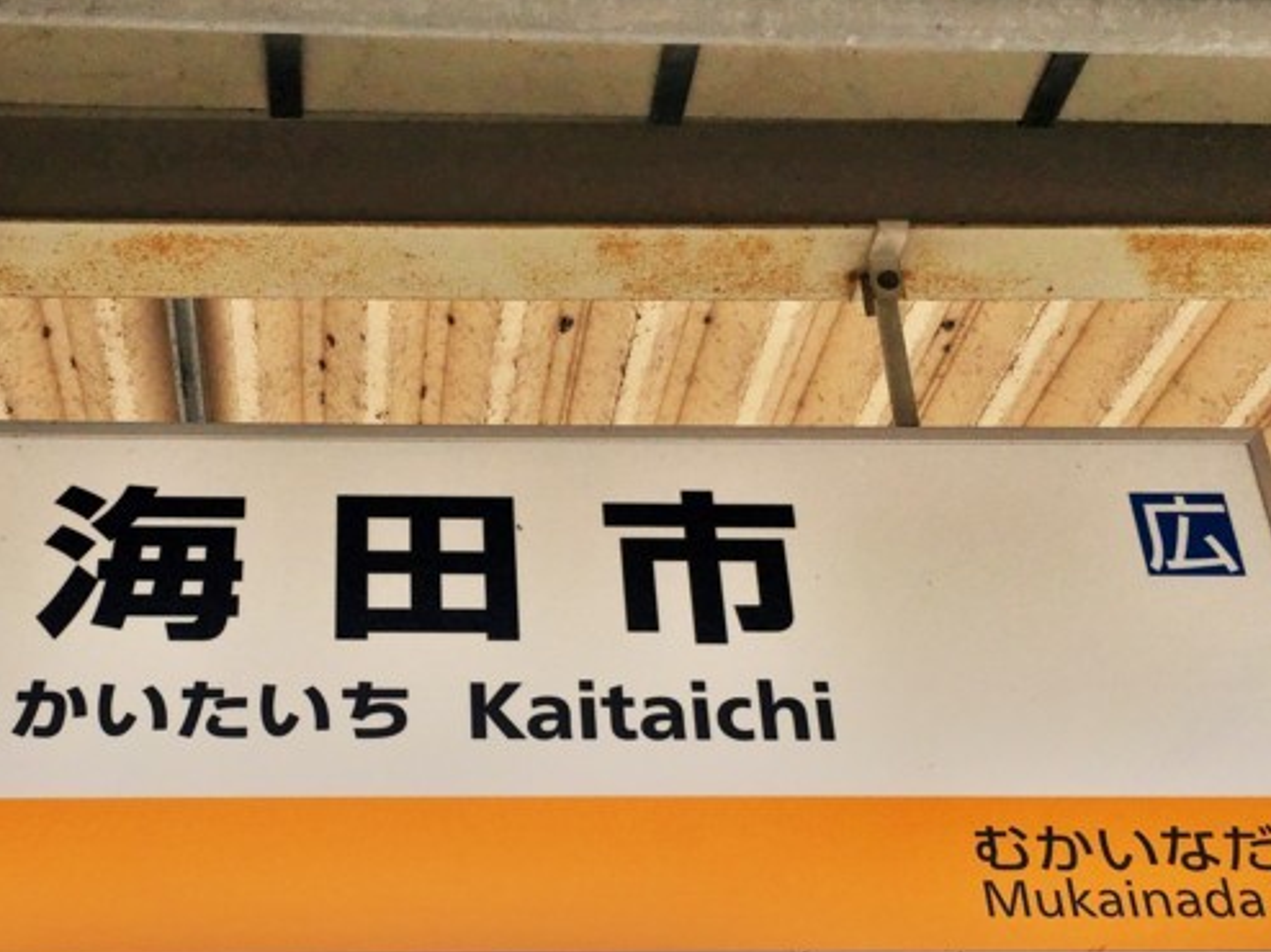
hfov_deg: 39.9
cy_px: 641
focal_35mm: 47
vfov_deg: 30.6
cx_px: 409
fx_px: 1725
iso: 25
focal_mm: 4.15
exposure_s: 1/430
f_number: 2.2
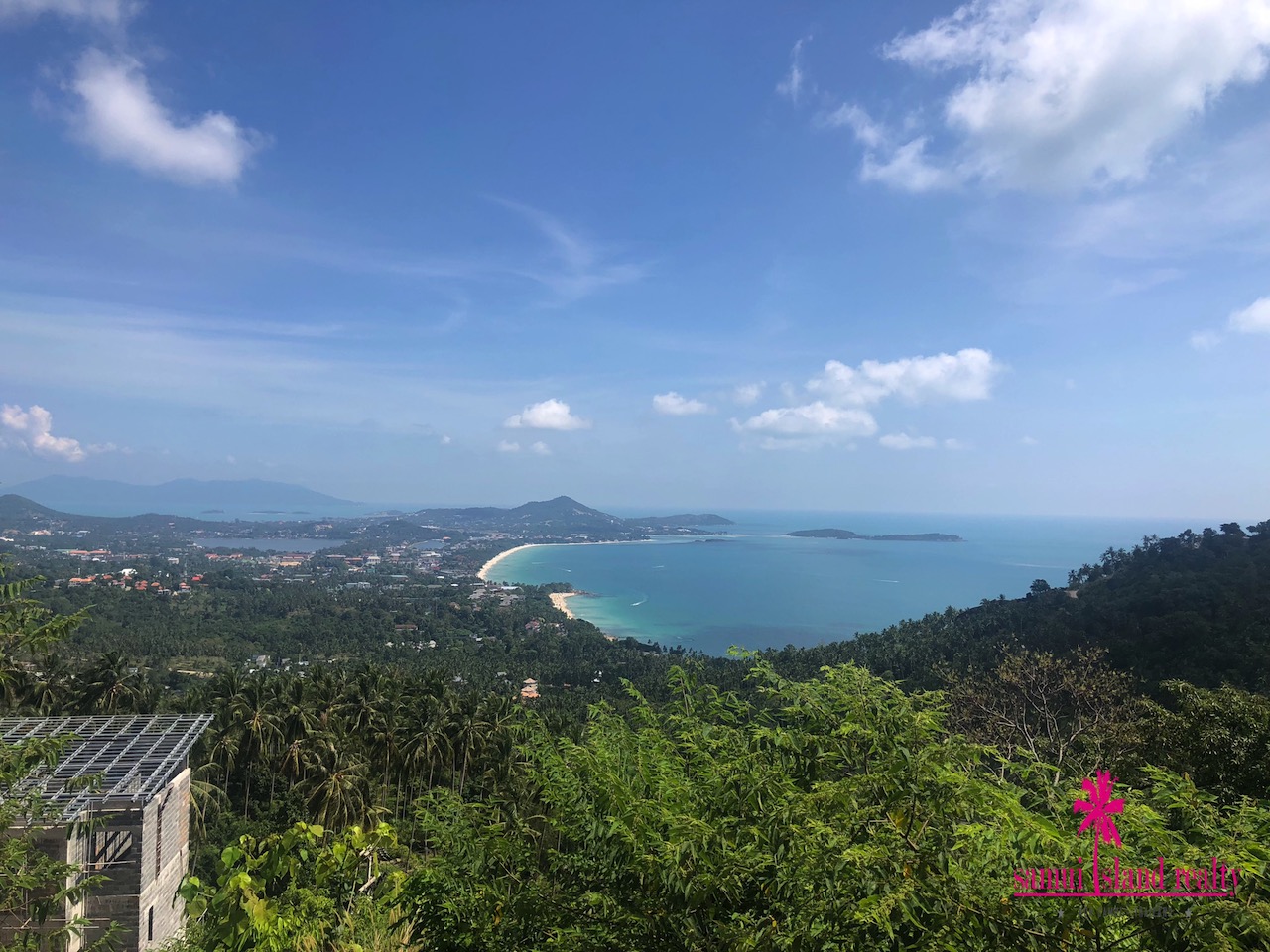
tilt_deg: +0.4
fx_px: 1027
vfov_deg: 49.7
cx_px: 635
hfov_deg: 63.4
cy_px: 476
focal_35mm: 28
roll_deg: -0.9
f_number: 1.8
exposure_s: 1/3205
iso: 20
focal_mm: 4
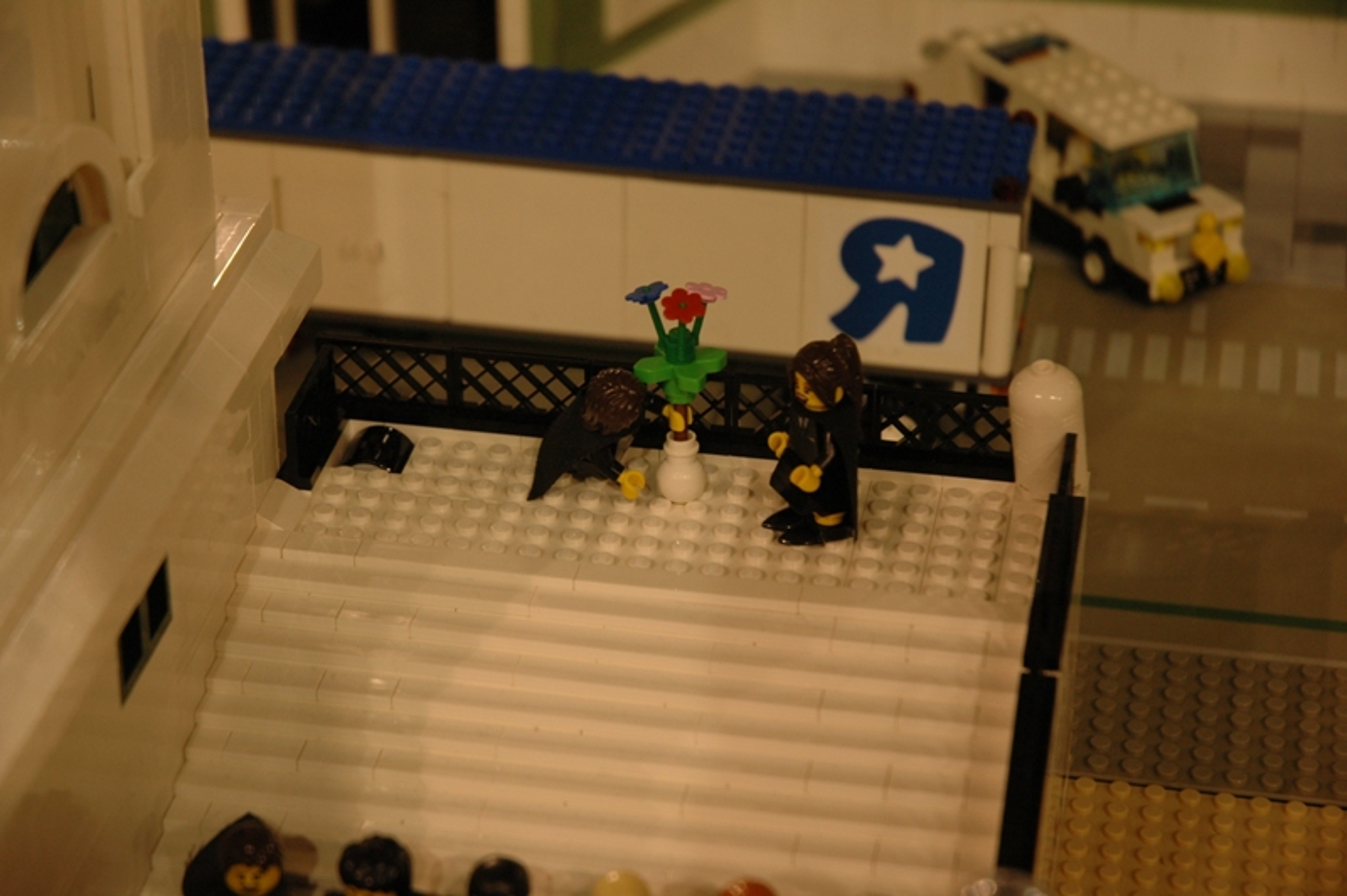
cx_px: 674
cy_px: 448
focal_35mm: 105
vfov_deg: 13.0
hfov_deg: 19.5
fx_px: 3925
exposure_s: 1/80
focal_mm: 70
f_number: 4.5
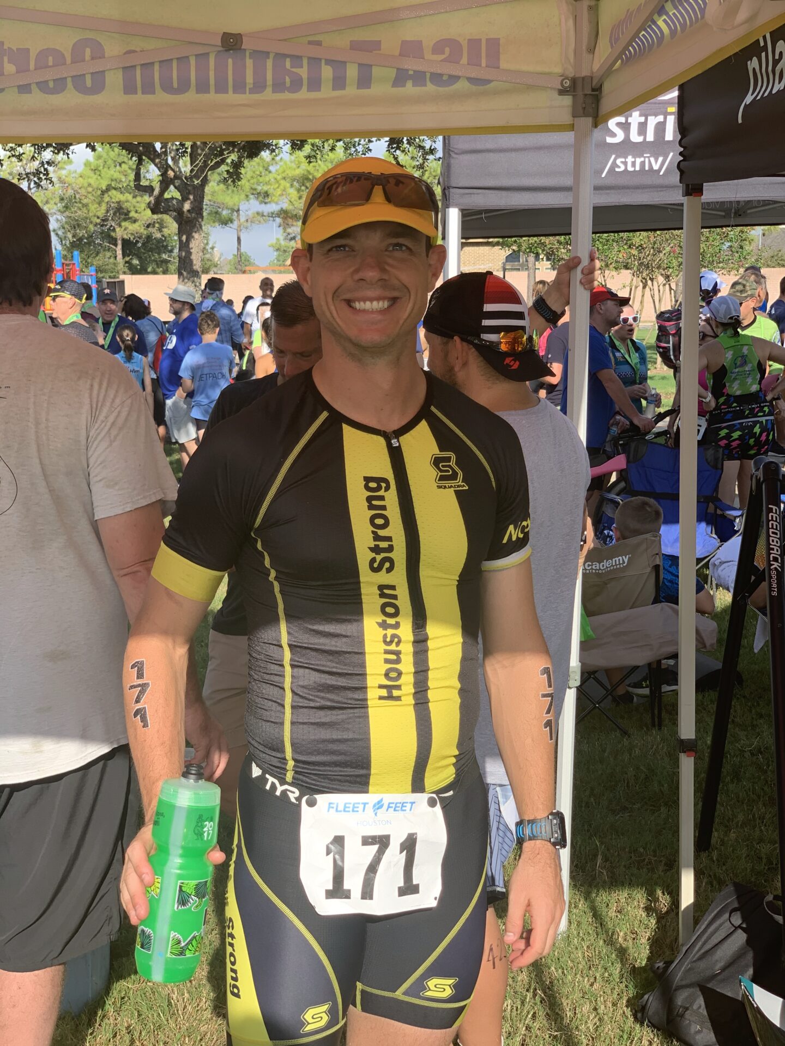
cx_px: 392
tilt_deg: -8.3
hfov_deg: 28.0
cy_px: 523
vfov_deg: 36.8
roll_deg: -1.3
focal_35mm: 52
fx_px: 1572
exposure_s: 1/384
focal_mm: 6
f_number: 2.4
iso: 16
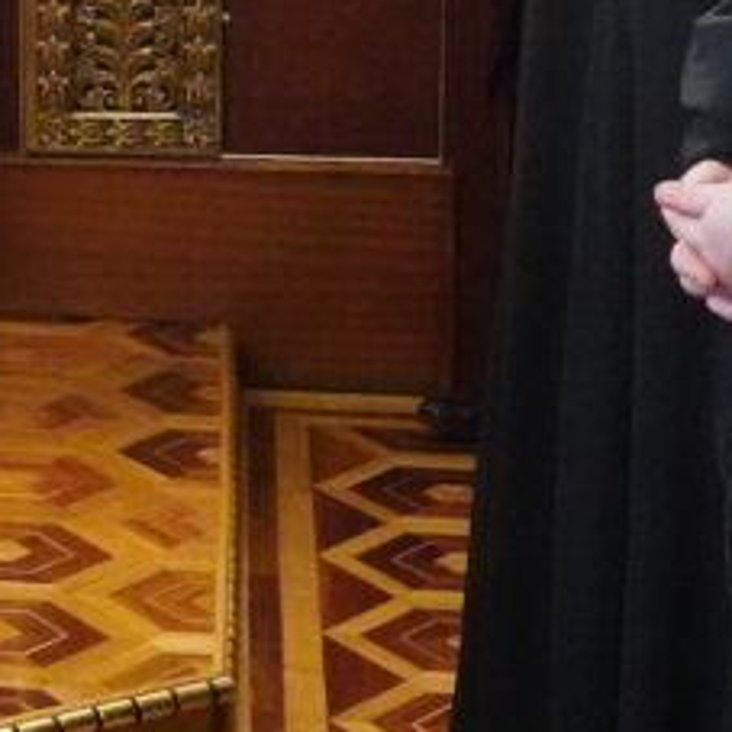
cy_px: -142
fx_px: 3876
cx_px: -796
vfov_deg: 10.6
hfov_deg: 9.9
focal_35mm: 162
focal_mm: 37
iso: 32000
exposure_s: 1/500
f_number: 5.6
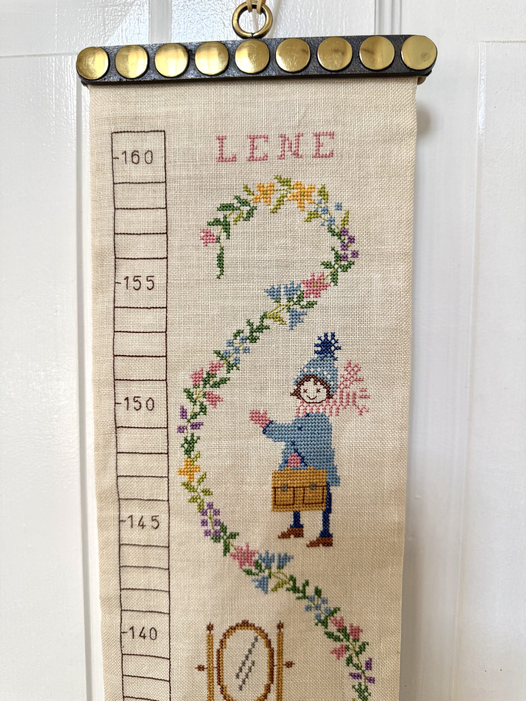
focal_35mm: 24
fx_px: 486
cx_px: 263
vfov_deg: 71.6
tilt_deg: -4.7
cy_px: 350
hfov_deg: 56.8
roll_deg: -2.4
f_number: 1.78
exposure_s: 1/179
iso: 125
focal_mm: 6.76
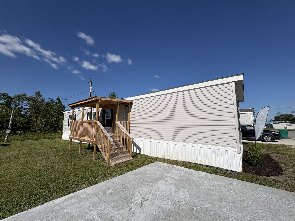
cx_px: 148
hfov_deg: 102.1
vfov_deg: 85.7
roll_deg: -0.1
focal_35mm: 14
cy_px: 110
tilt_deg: +7.3
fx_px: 119
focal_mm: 2.22
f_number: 2.2
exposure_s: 1/6135
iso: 50
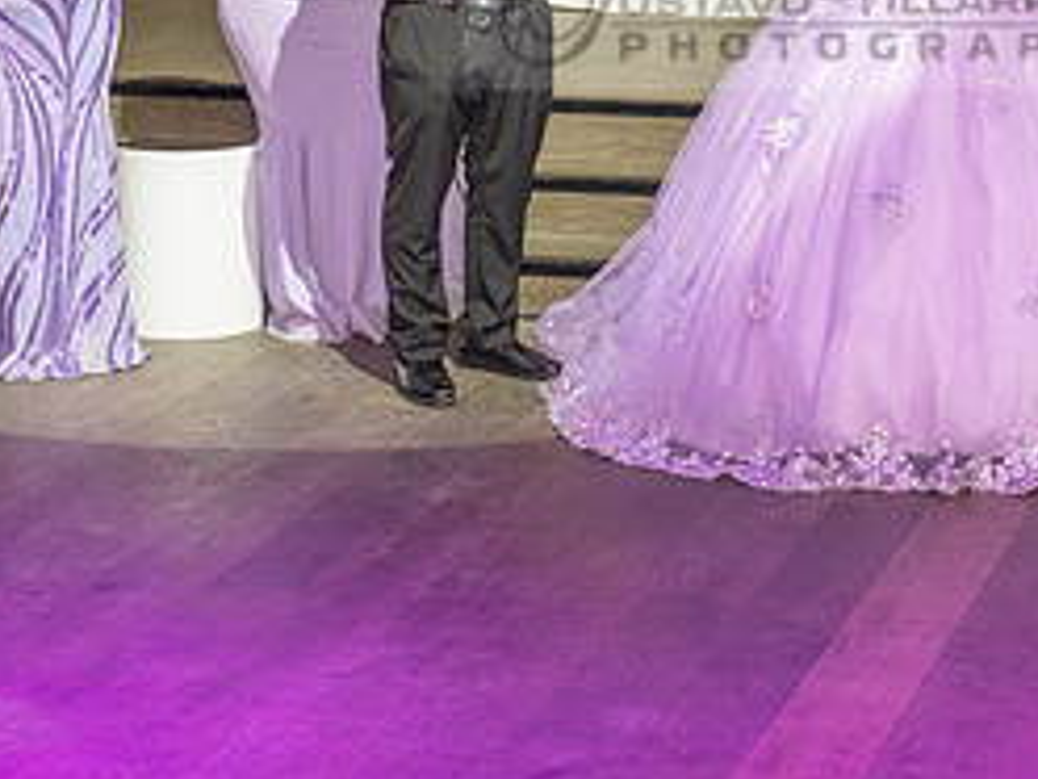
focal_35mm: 108
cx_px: 829
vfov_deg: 13.5
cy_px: -10
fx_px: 3239
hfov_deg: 18.1
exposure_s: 1/125
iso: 1000
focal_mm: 48
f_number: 4
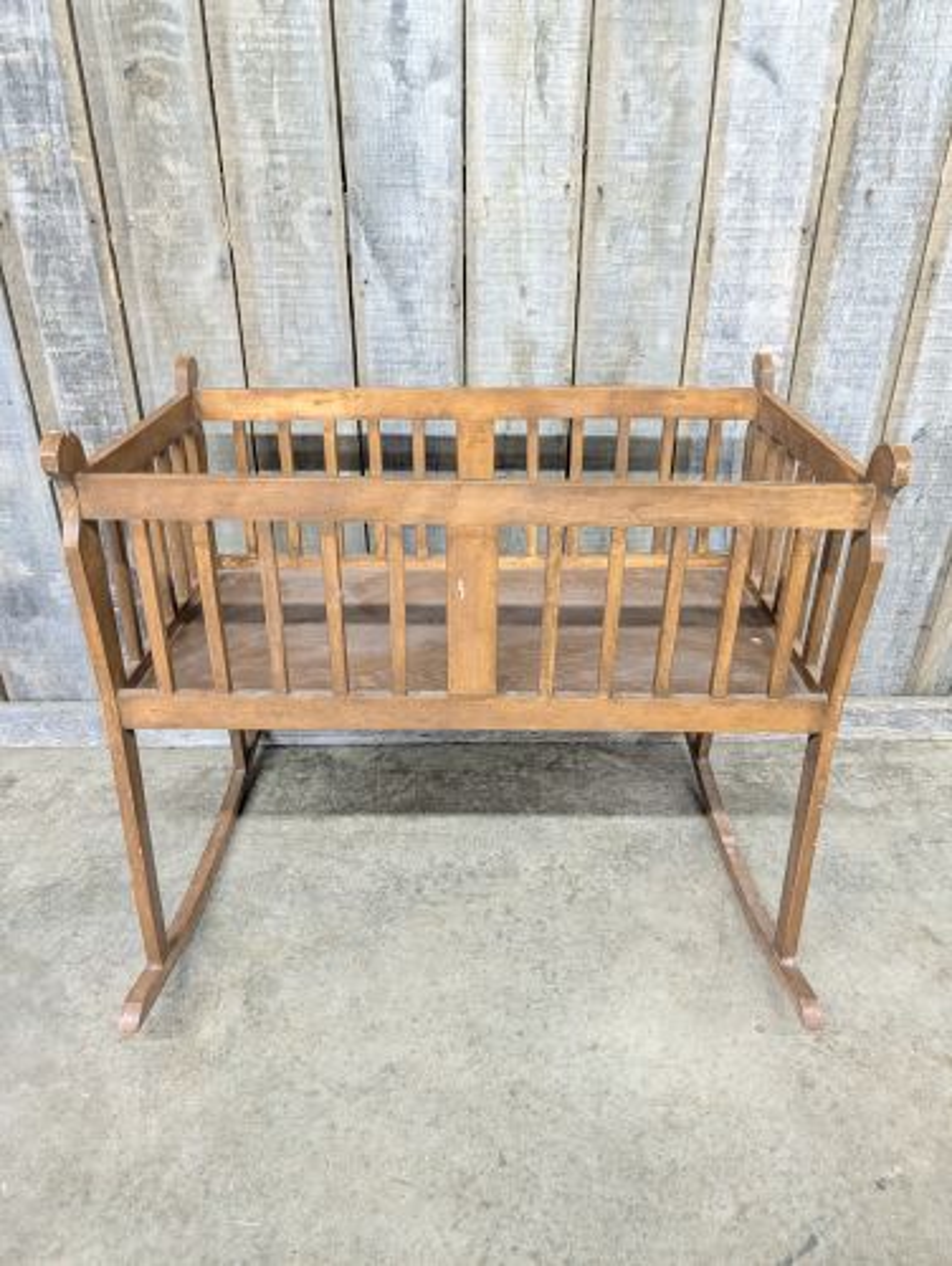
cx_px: 476
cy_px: 633
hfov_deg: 56.9
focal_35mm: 24
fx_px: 879
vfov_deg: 71.5
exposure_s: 1/24
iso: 501
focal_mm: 6.9
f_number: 1.68
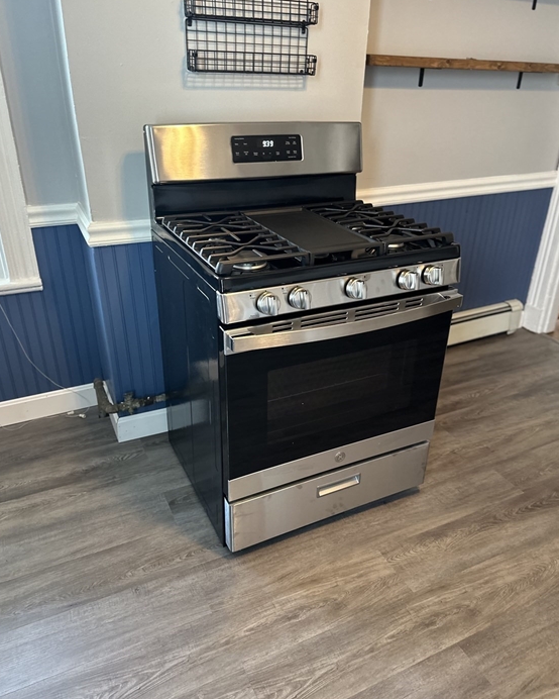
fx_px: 537
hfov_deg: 55.0
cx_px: 275
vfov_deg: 66.0
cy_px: 351
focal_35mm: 26
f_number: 1.78
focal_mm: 6.86
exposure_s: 1/60
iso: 250
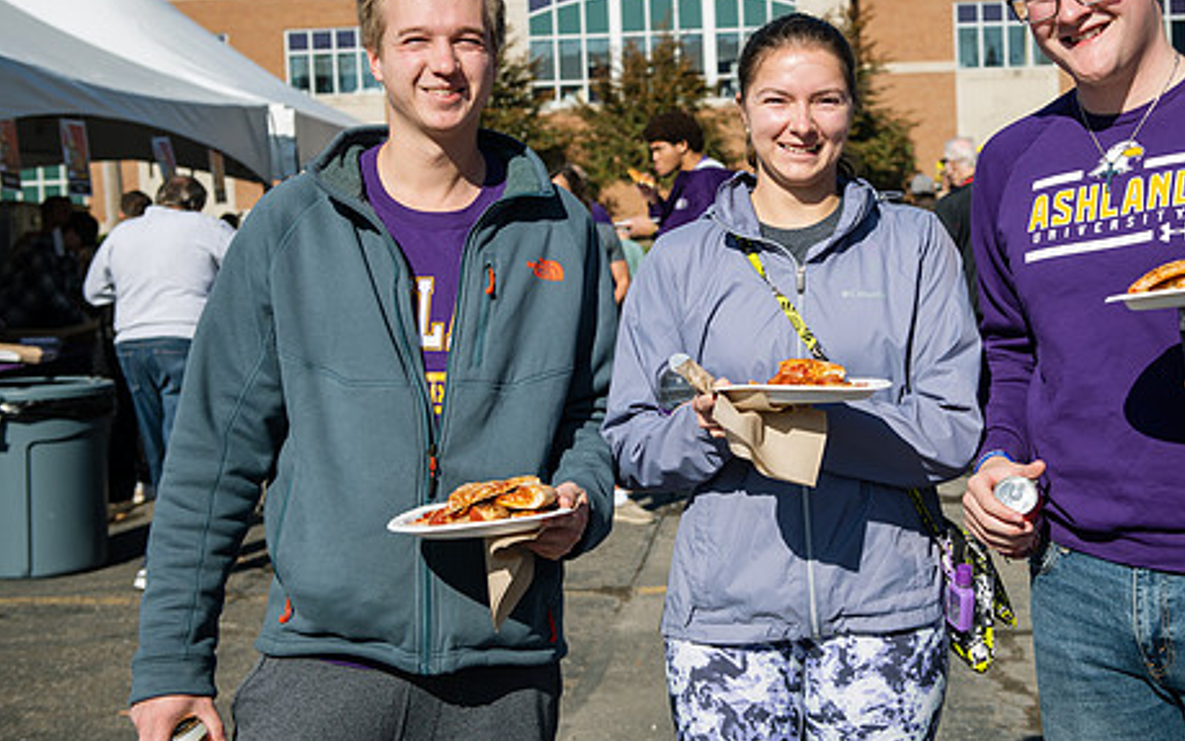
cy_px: 278
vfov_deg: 22.3
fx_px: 1873
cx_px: 738
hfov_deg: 34.9
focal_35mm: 58
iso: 80
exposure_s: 1/640
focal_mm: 45
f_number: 5
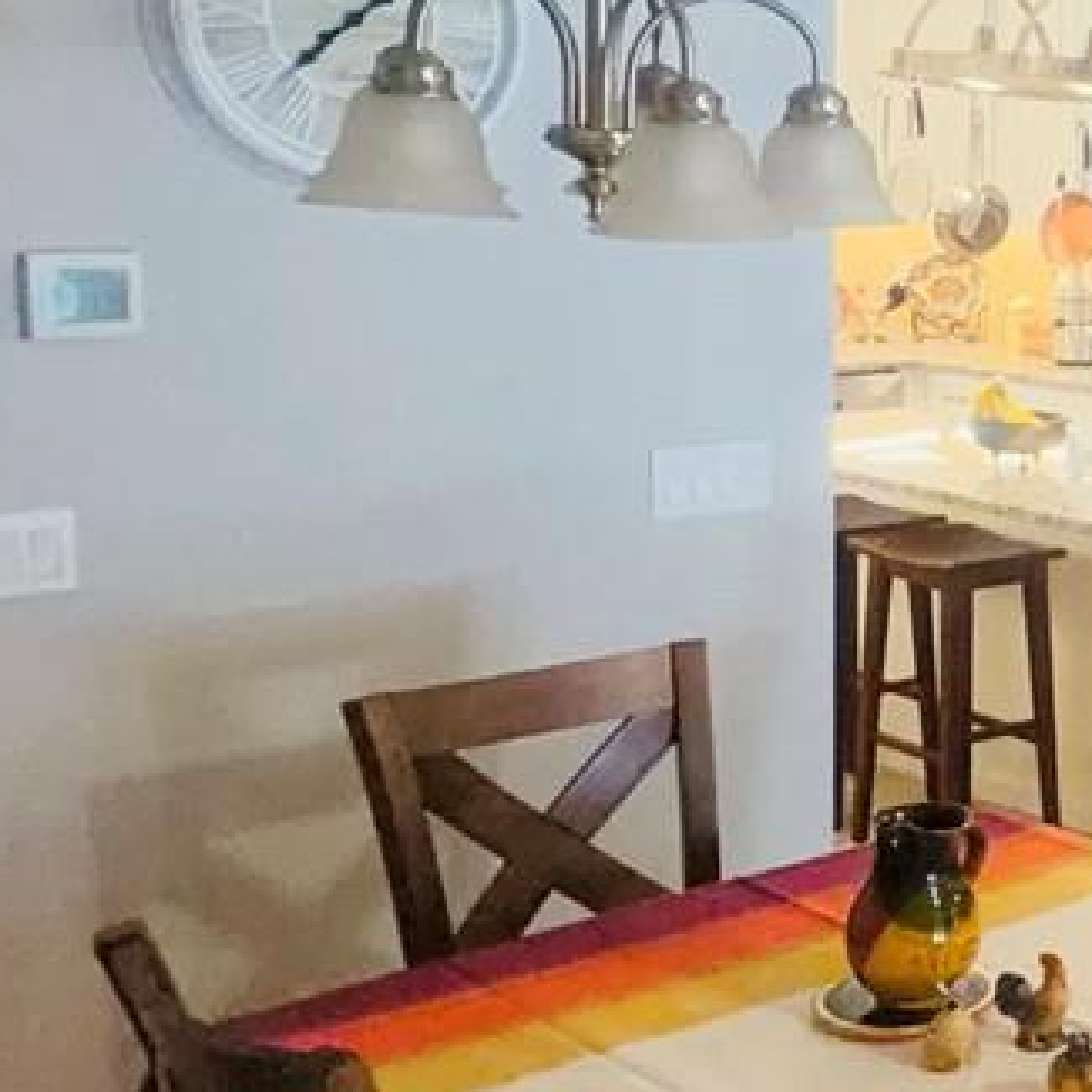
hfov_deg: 21.7
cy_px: 423
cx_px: 1788
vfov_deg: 28.1
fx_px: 2177
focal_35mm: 61
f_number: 2.2
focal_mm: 2.22
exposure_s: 1/60
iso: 320
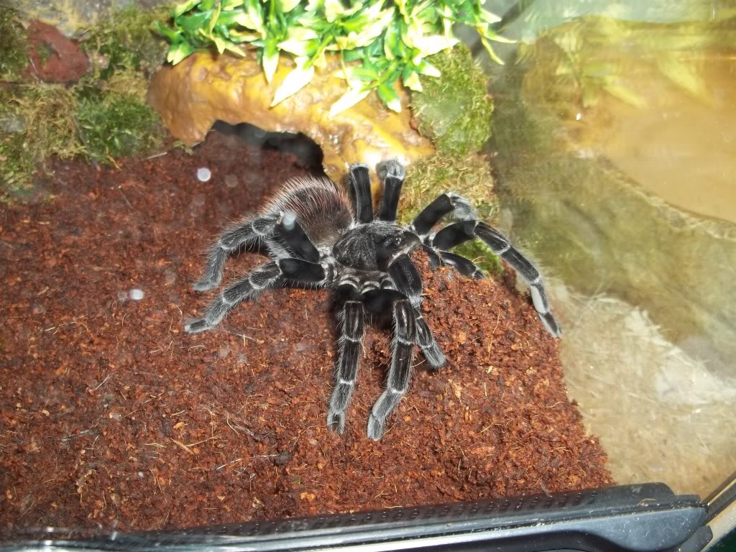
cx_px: 368
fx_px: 702
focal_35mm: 33
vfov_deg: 42.9
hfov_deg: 55.4
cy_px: 276
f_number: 3.3
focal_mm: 5.9
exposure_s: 1/30
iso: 64
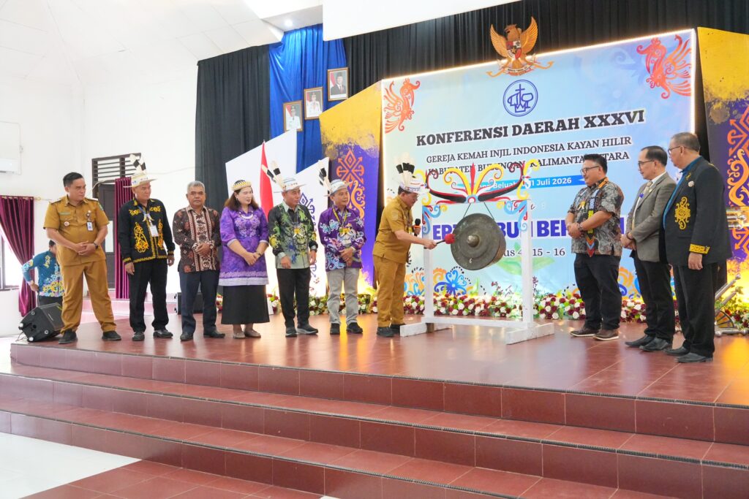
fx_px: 707
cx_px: 374
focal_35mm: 34
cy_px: 250
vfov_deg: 38.9
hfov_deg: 55.8
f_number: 6.3
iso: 12800
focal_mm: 34
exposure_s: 1/100
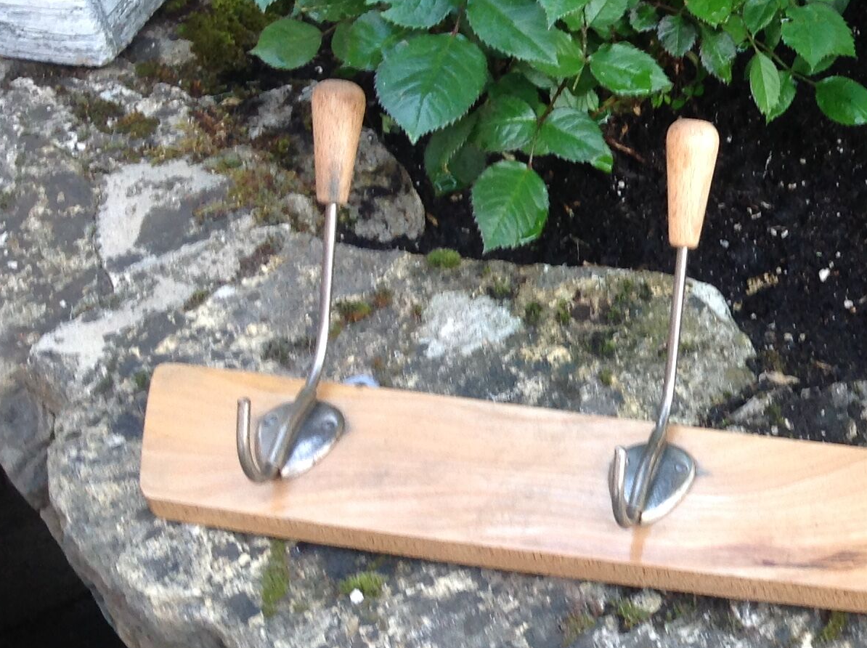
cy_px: 351
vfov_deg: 19.3
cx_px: 909
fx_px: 1901
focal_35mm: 76
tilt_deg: -50.1
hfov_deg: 24.3
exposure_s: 1/25
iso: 50
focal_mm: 4.28
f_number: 2.4
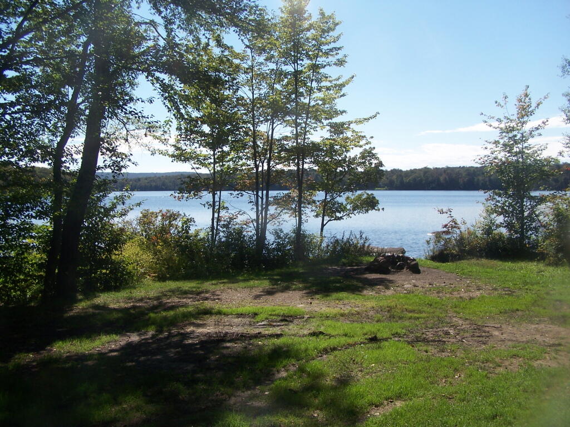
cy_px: 214
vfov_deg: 37.7
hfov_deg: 49.0
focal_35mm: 38
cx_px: 285
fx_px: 626
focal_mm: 6.3
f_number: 4
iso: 80
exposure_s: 1/1000
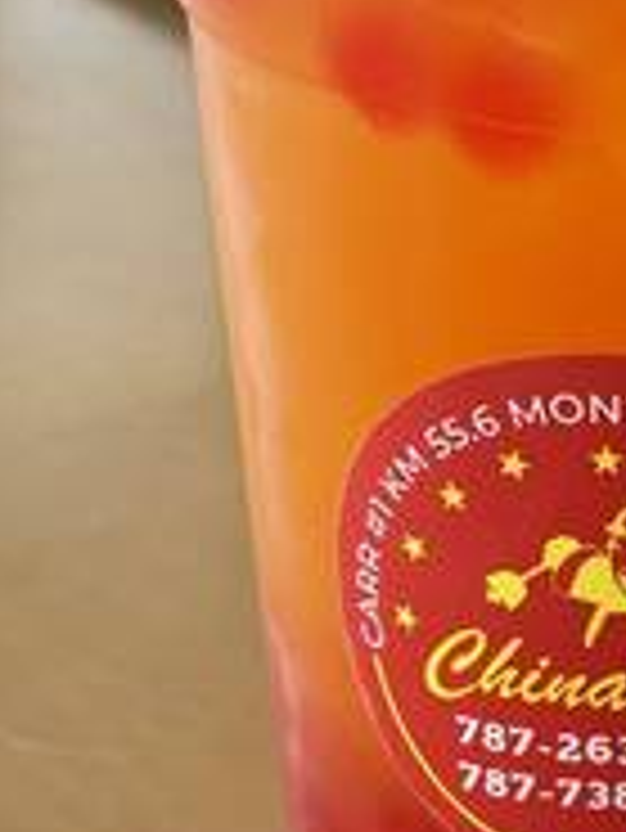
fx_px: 2481
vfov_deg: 18.7
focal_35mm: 103
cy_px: 749
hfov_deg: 14.1
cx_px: 644
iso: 32
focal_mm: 4.2
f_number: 1.6
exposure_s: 1/131
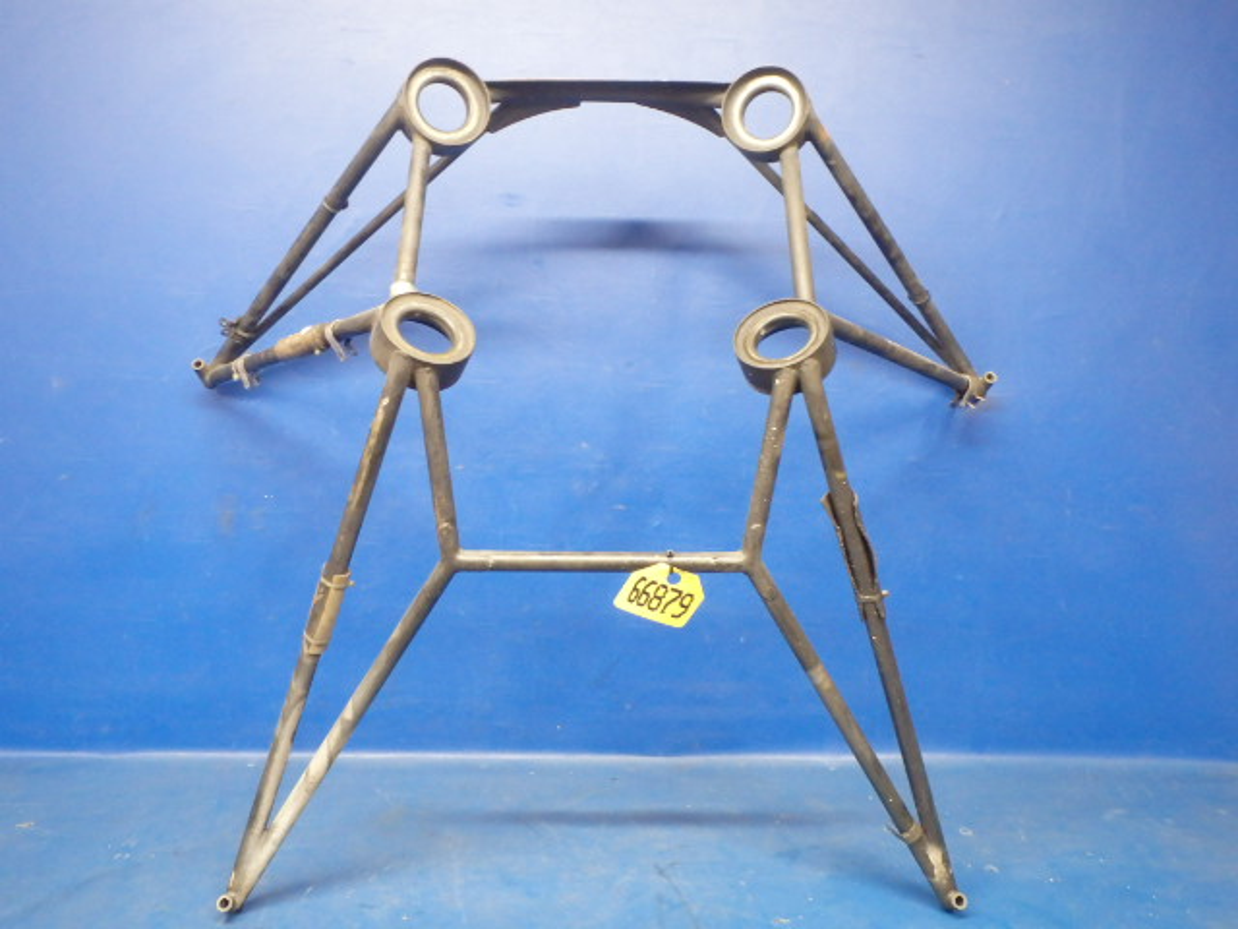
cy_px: 464
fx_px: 1001
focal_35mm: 28
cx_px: 619
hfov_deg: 63.4
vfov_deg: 49.7
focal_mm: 5
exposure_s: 1/13
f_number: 3.9
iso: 800
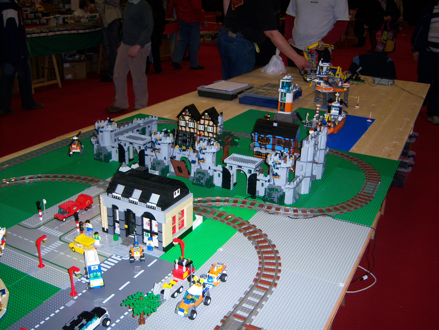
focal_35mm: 36
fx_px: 457
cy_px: 165
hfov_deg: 51.4
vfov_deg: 39.7
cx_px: 220
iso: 160
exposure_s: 1/60
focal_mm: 7.5
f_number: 2.8
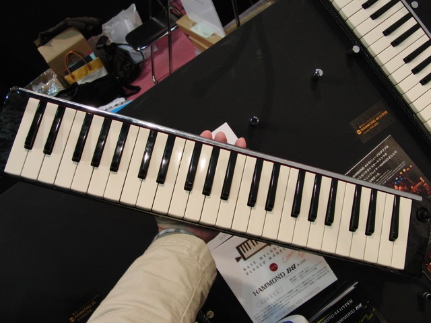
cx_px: 216
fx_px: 461
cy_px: 162
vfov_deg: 38.7
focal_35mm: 37
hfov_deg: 50.1
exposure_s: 1/80
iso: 250
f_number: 3.6
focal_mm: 6.42
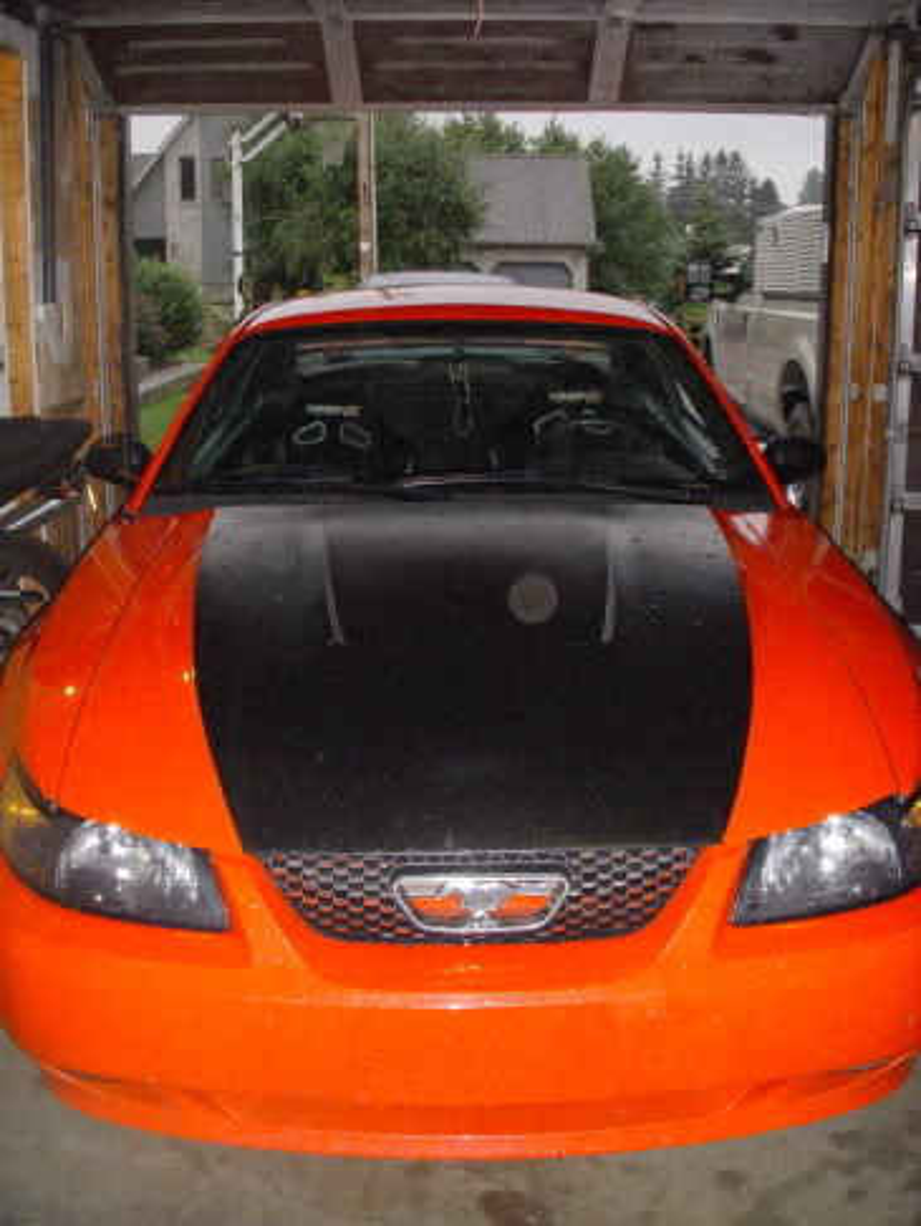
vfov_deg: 49.0
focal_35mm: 38
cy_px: 613
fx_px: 1347
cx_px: 460
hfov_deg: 37.8
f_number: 3.3
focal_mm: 6.3
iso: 800
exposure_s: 1/250
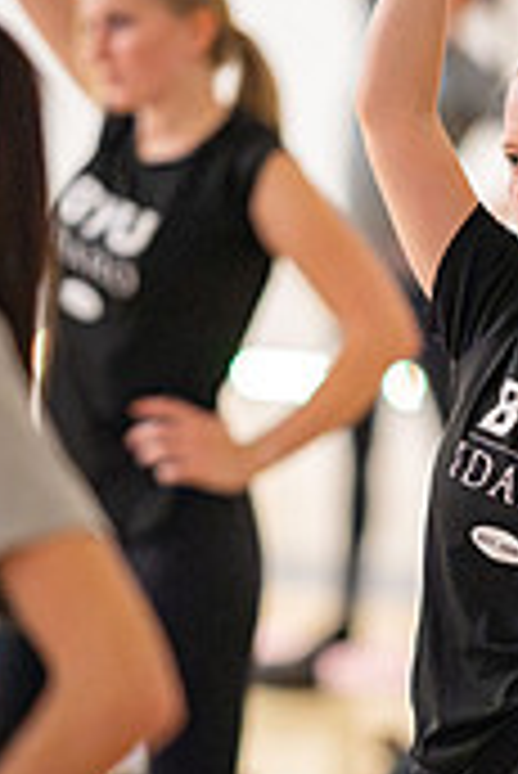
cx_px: 401
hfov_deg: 5.0
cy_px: 369
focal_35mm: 274
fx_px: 5902
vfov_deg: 7.5
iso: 8000
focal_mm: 105
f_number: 1.4
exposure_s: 1/320
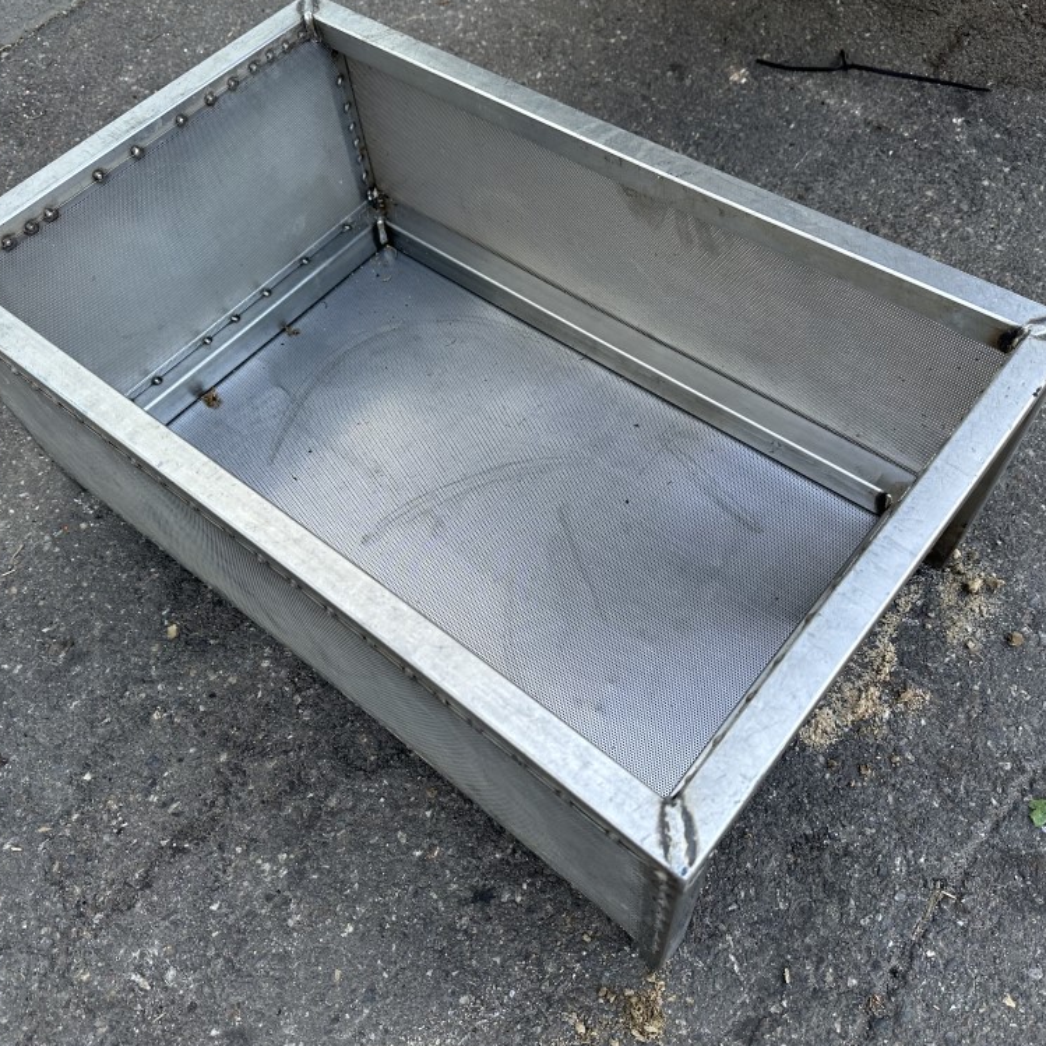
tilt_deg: -58.3
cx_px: 515
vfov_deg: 55.6
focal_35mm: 29
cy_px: 520
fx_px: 991
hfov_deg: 55.6
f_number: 1.78
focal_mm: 6.86
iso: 64
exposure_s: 1/172
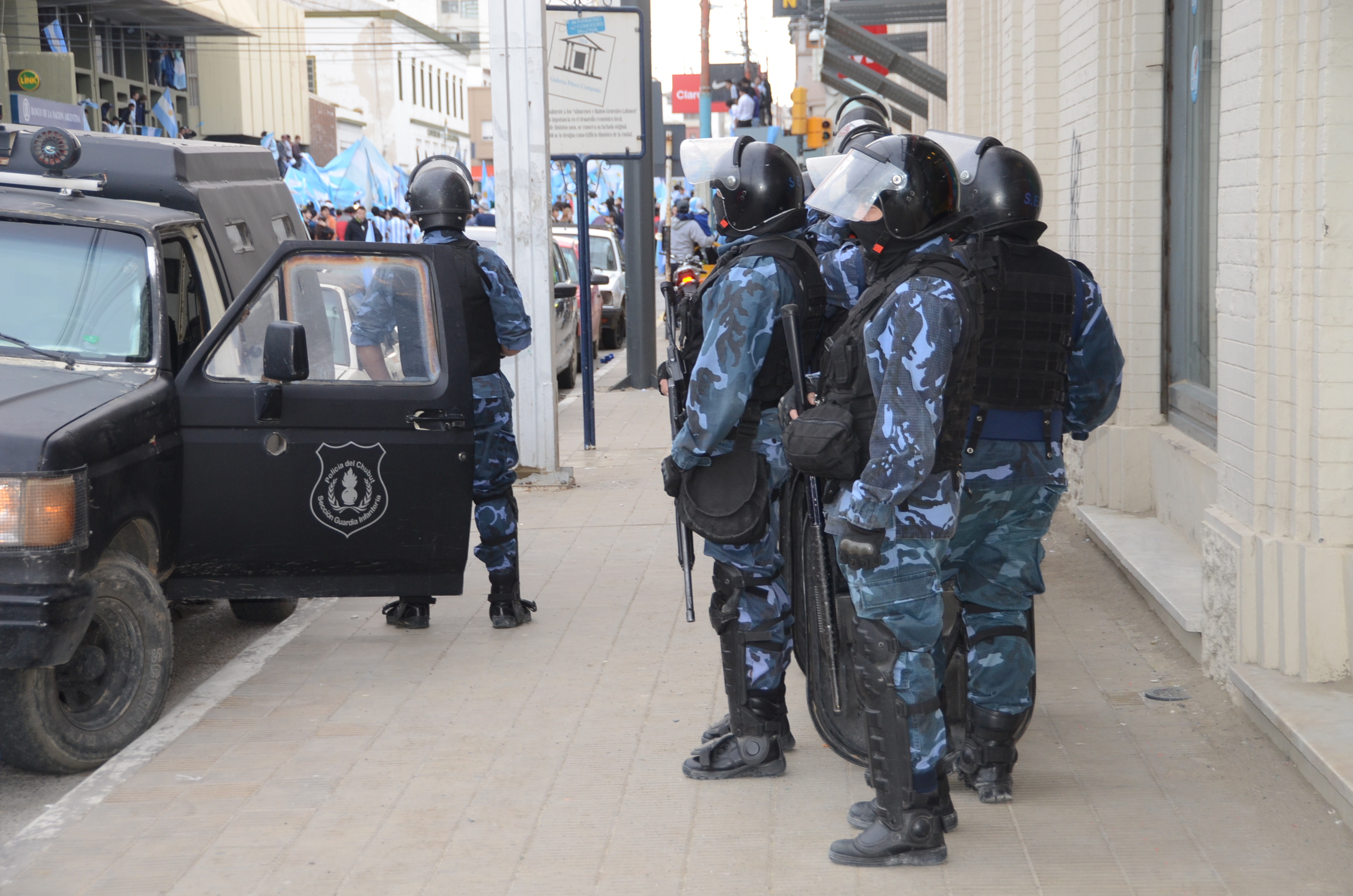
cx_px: 676
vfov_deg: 18.8
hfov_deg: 28.1
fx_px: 2700
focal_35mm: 72
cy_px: 448
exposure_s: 1/125
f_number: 4.5
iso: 500
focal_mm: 48
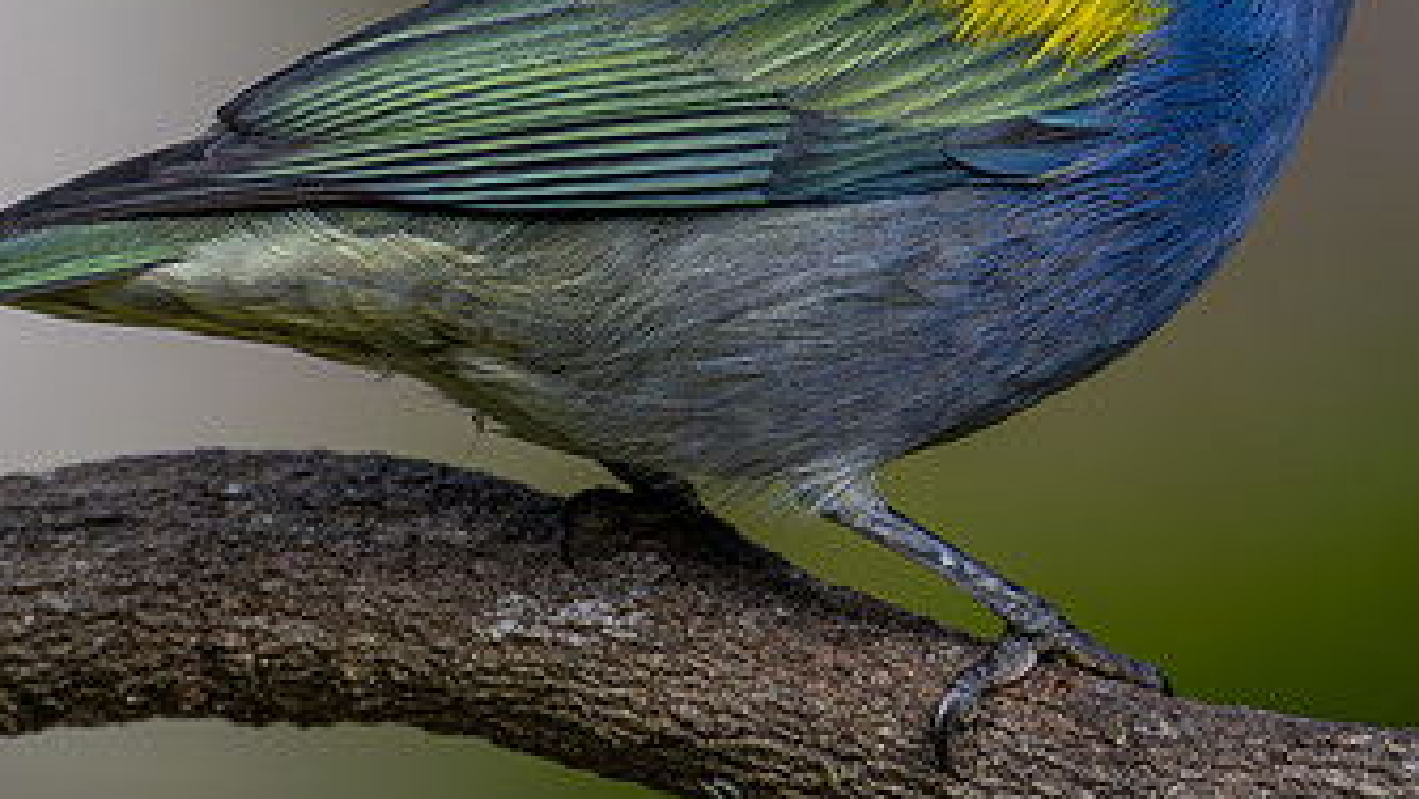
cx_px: 939
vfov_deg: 0.8
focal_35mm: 1470
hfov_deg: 1.5
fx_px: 55319
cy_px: -133
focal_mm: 560
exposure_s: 1/1000
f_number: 6.3
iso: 1250
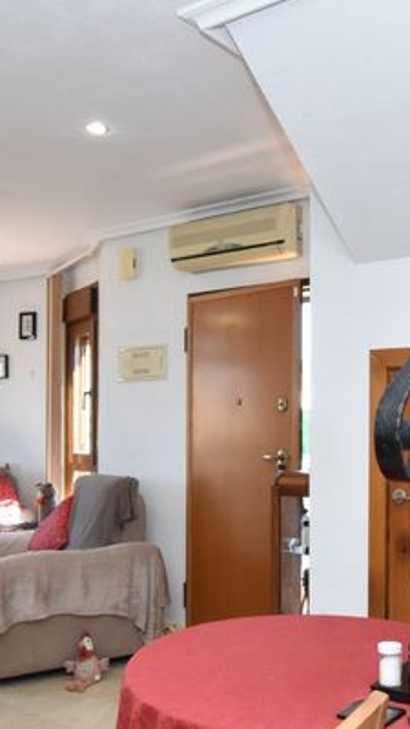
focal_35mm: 37
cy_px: 418
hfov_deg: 31.7
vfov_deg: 53.8
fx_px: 715
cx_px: 274
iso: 800
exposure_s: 1/60
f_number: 8
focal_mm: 10
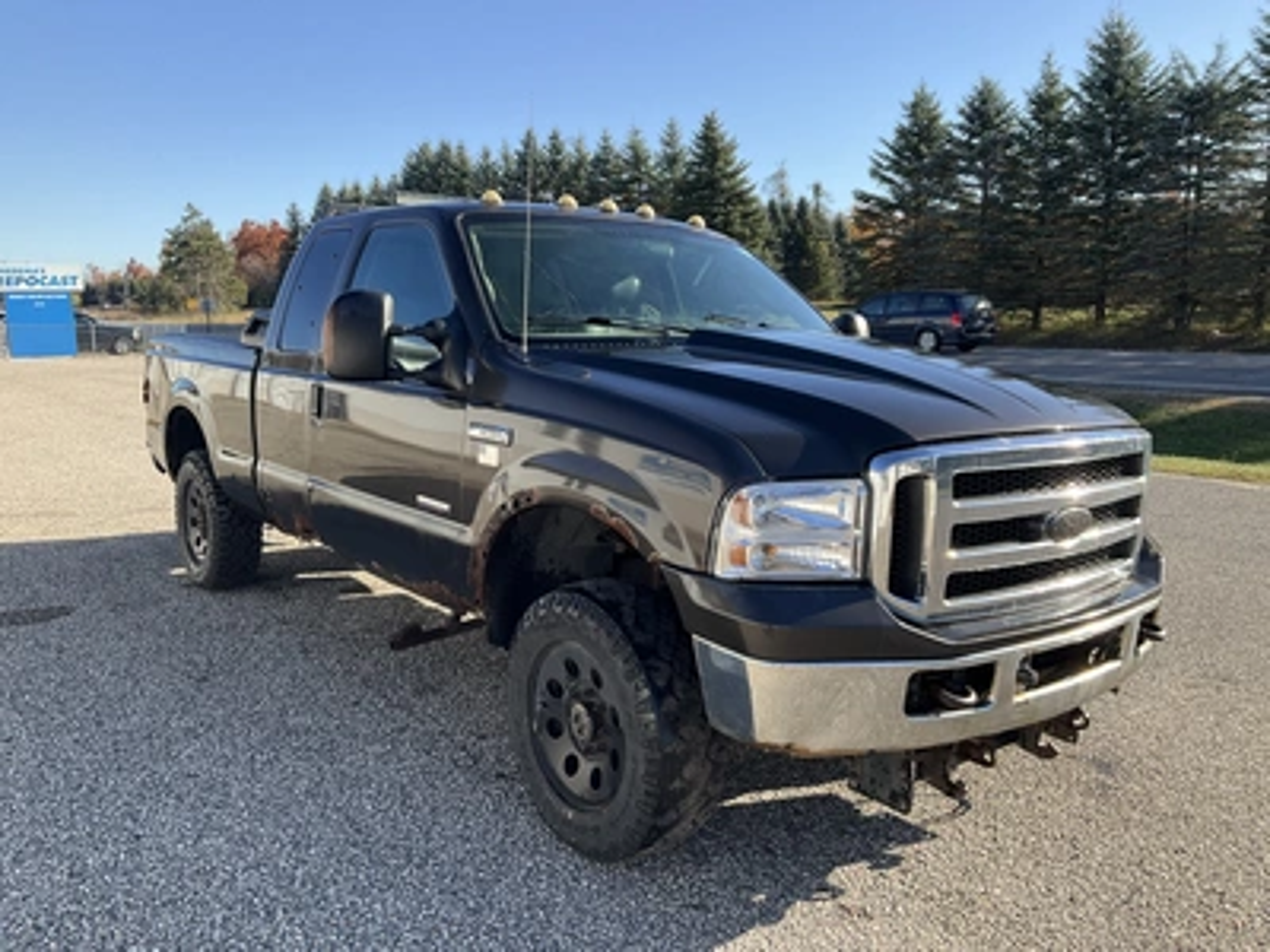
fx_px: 1064
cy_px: 476
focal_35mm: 29
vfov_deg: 48.2
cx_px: 635
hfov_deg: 61.7
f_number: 1.8
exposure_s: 1/709
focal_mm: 3
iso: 25
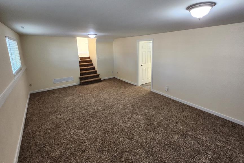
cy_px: 71
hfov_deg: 96.6
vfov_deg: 73.4
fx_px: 108
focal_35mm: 16
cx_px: 131
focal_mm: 1.74
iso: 400
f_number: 2.2
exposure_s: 1/60
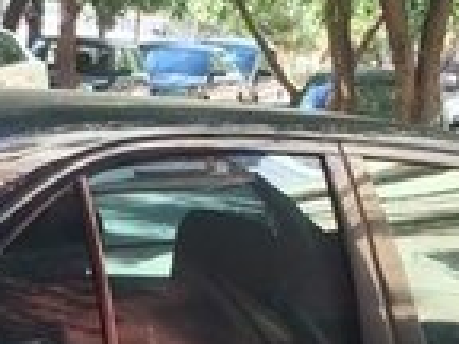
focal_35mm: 133
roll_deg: -6.2
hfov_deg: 14.8
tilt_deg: -16.5
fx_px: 1764
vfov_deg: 10.8
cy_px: 502
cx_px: 115
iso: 40
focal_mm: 4.15
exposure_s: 1/100
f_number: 2.2
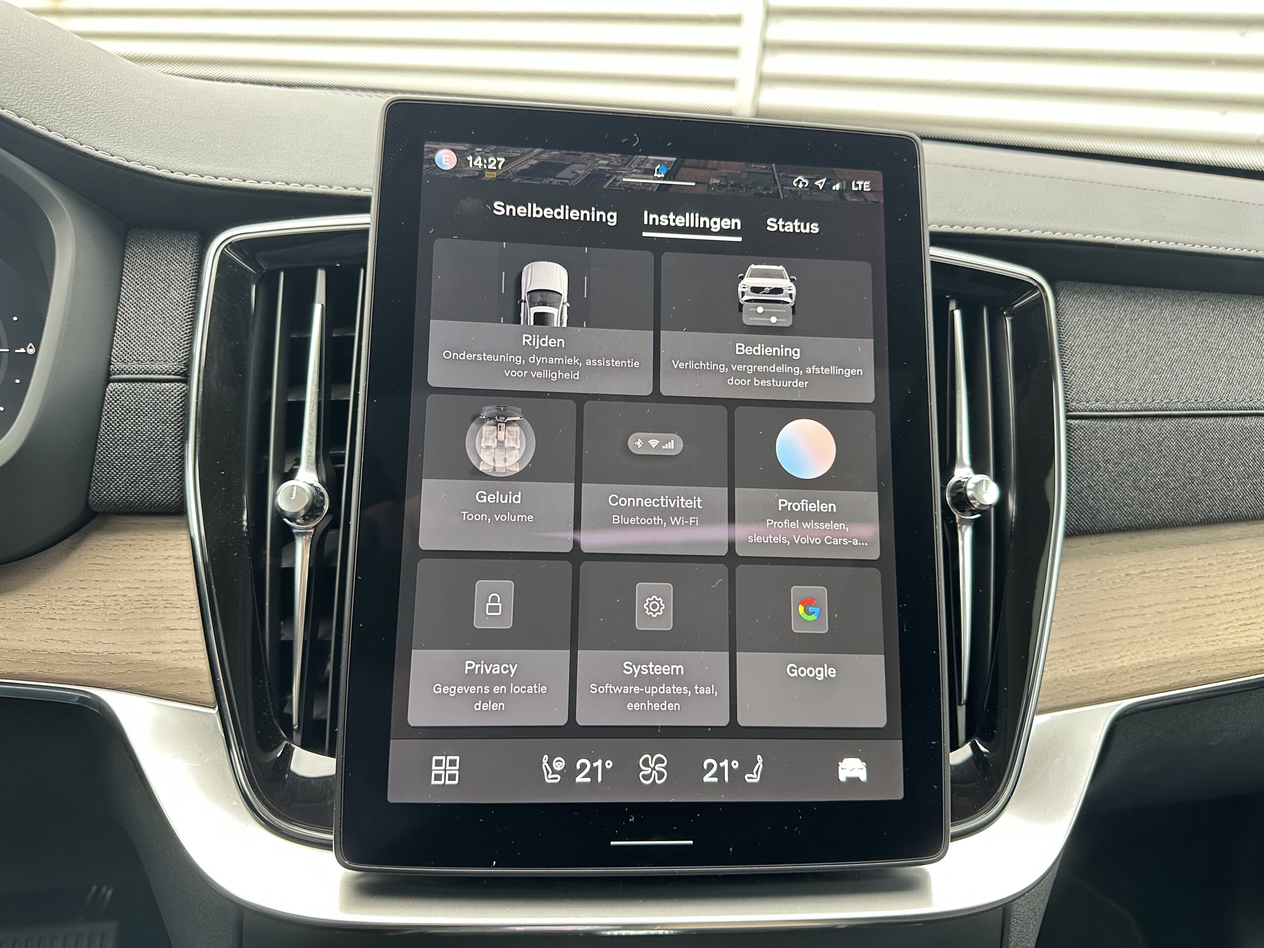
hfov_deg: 71.6
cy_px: 474
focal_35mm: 24
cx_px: 632
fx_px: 876
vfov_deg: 56.8
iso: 250
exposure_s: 1/109
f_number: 1.78
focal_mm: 6.86
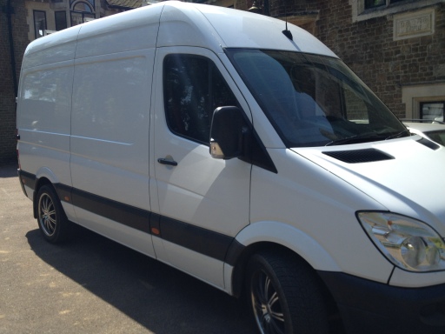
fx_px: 450
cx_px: 222
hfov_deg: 52.6
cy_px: 167
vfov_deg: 40.7
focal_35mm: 35
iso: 64
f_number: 2.4
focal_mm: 4.28
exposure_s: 1/1004
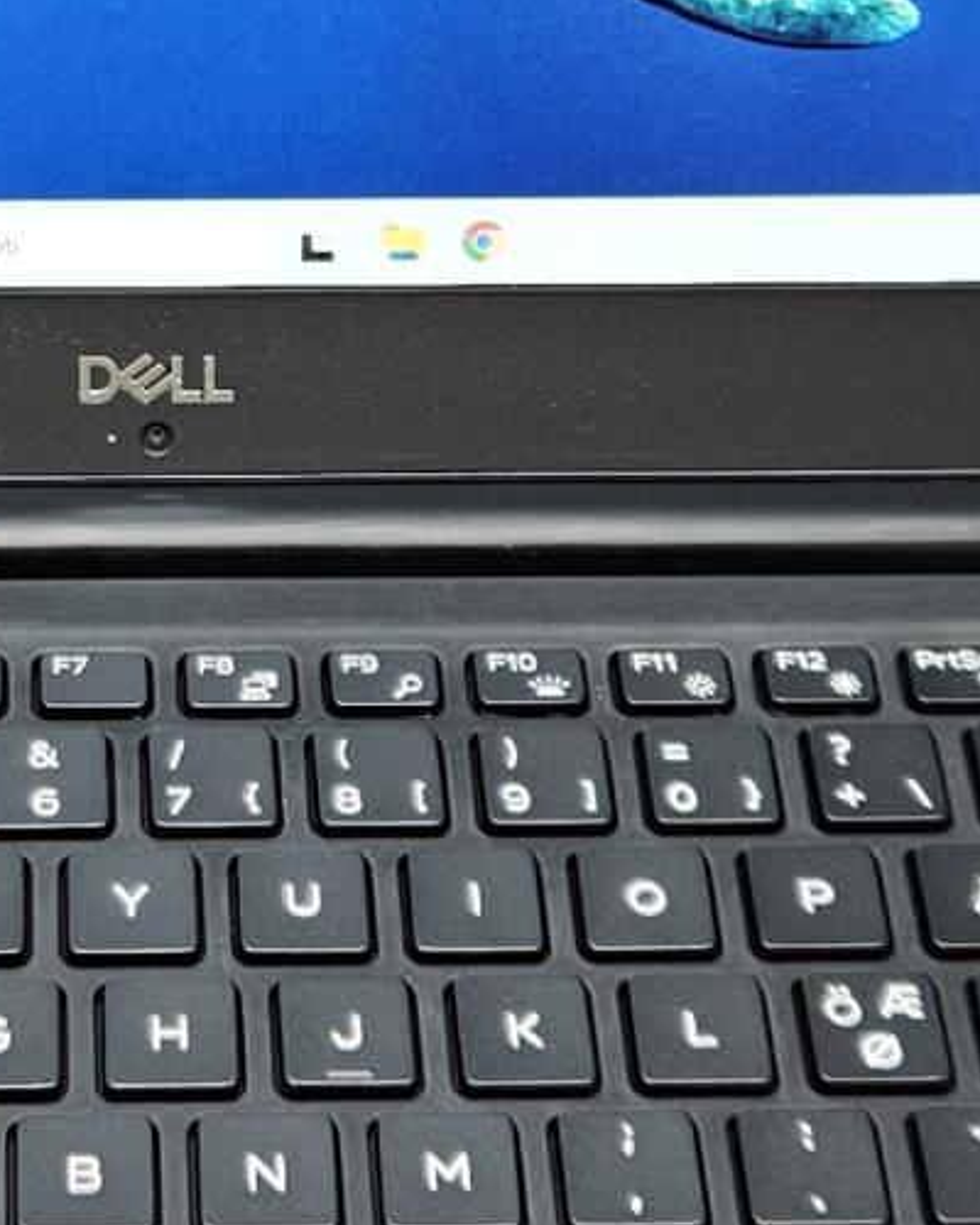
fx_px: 4169
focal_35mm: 115
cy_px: 309
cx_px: 164
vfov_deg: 16.6
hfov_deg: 13.3
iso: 250
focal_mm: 5.4
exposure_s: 1/142
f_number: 1.8
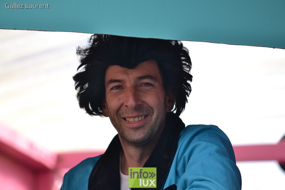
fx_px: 1781
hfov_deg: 9.1
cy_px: 95
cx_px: 142
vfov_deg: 6.1
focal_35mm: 225
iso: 200
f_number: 4
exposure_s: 1/500
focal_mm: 150
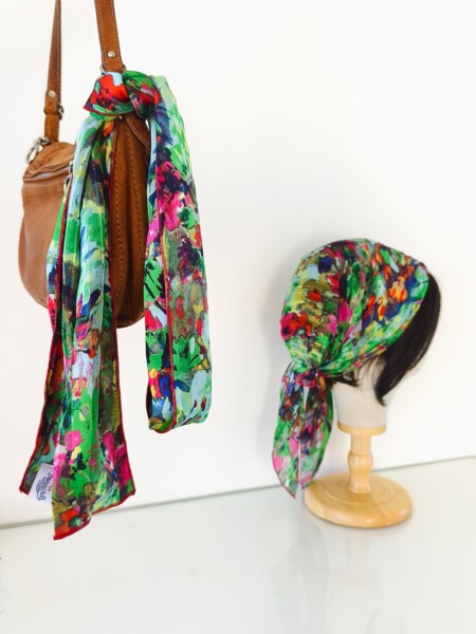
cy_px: 317
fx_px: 587
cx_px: 238
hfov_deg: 44.2
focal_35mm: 32
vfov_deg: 56.8
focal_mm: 6.14
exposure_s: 1/30
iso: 50
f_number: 1.65
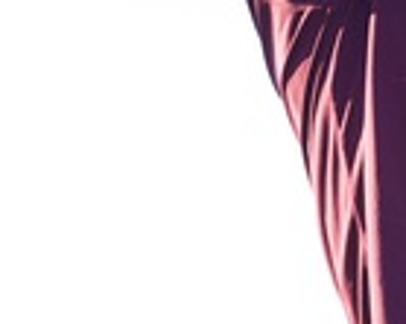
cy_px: -180
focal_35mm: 1178
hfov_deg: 1.6
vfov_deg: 1.3
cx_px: 526
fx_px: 14145
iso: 800
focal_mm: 170
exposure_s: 1/800
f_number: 5.6
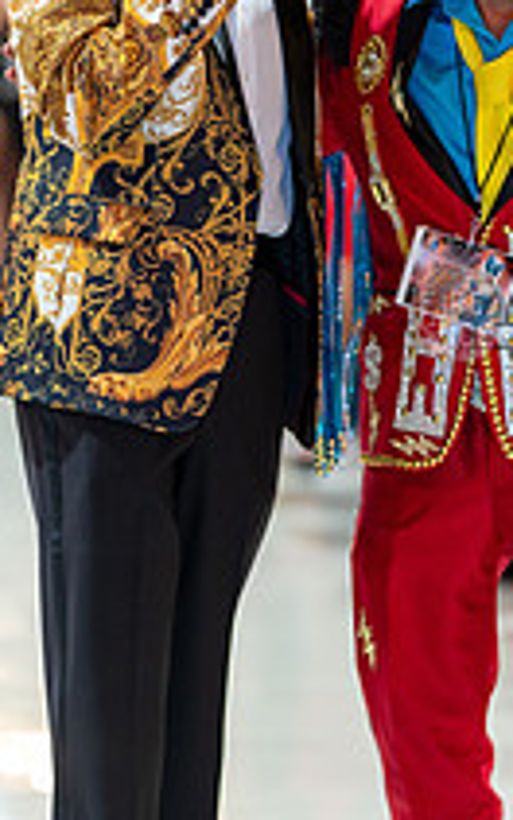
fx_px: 4136
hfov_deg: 7.1
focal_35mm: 185
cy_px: 326
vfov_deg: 11.3
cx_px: 241
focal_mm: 85
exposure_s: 1/160
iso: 400
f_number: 1.4
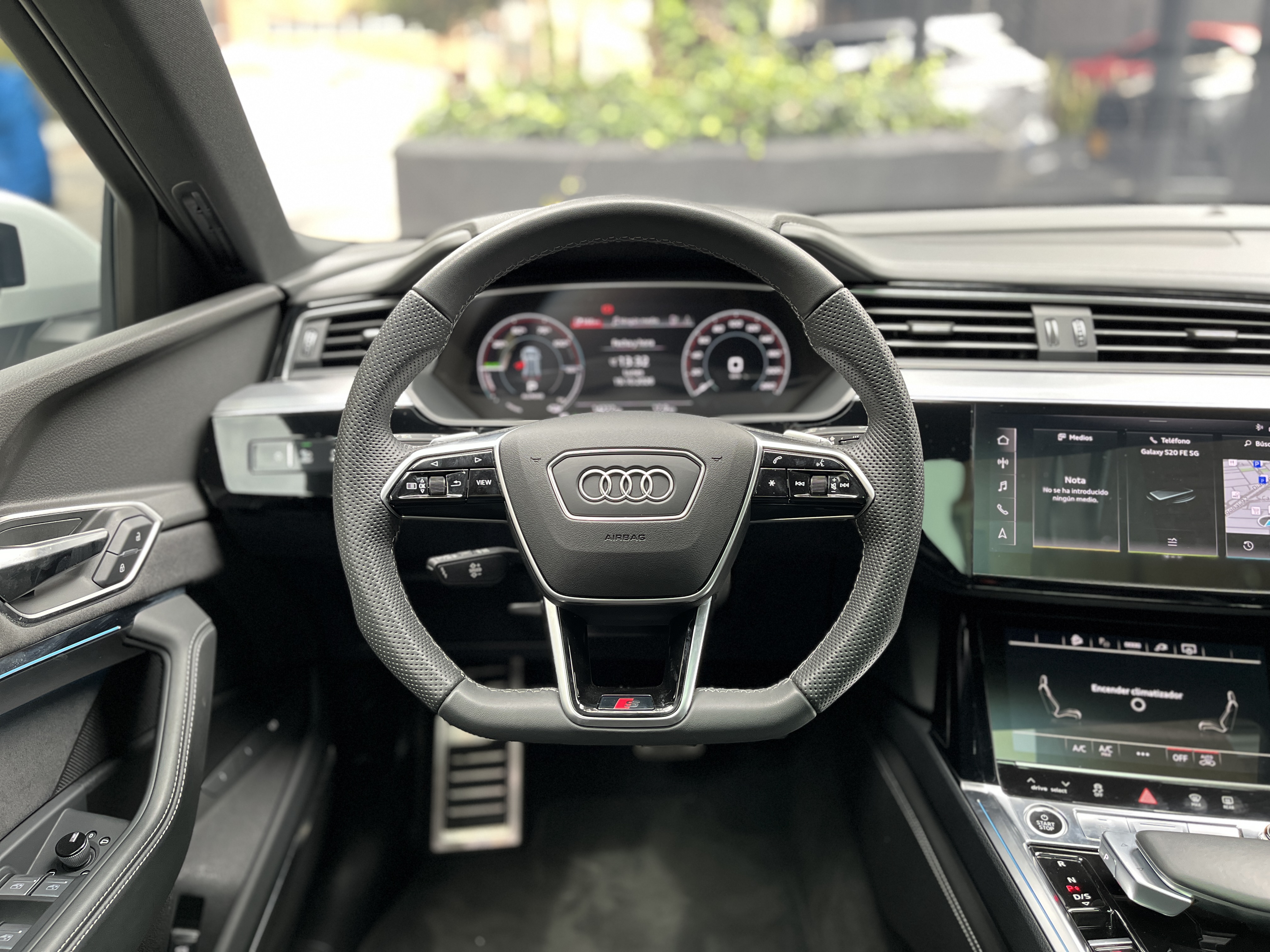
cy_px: 476
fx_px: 954
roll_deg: +0.3
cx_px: 635
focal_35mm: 26
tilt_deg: -21.1
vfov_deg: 53.1
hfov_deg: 67.3
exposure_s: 1/51
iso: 160
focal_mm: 5.1
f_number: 1.6
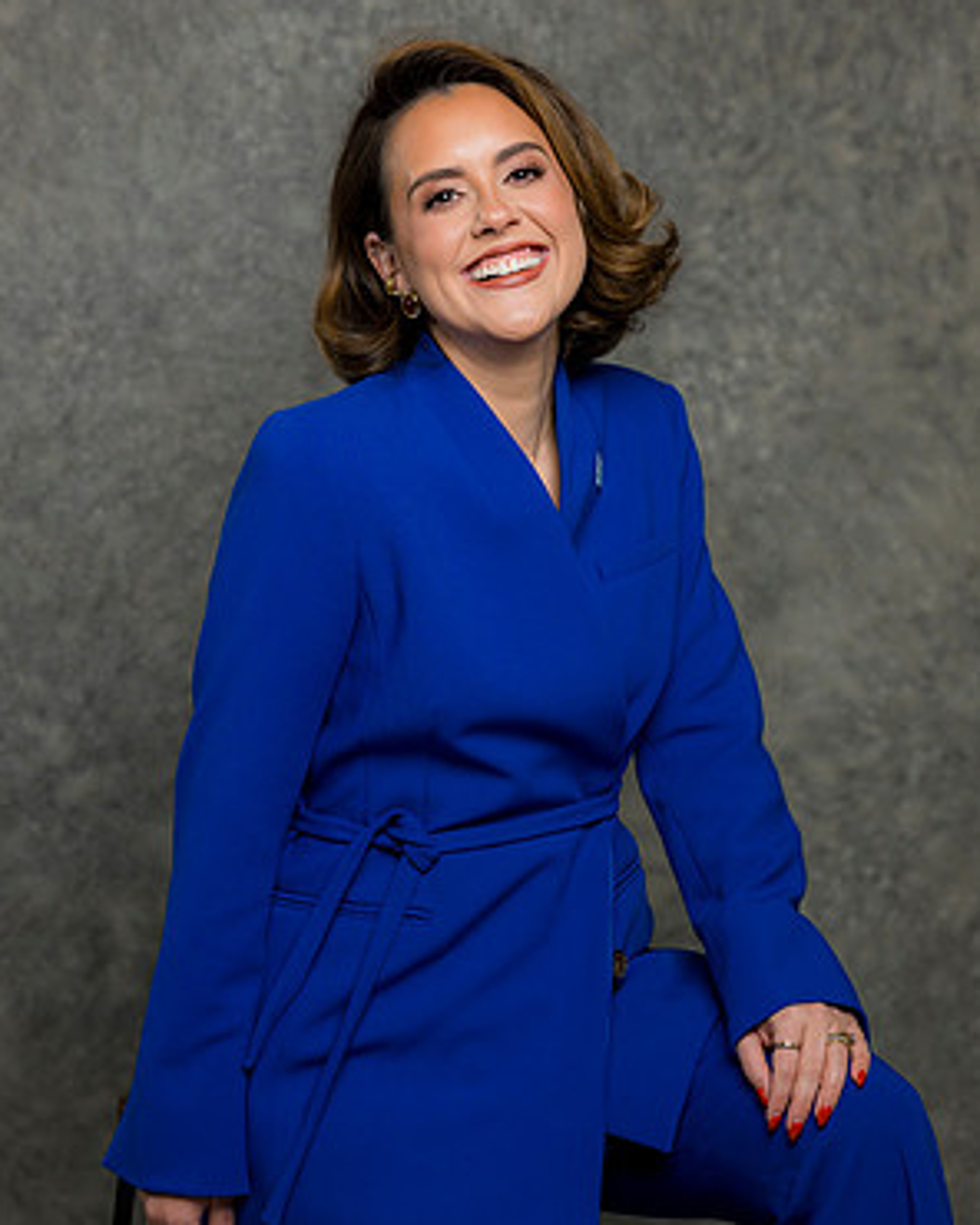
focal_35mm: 97
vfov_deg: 19.8
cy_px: 675
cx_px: 490
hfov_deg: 15.9
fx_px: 3517
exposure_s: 1/200
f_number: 5
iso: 125
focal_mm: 85
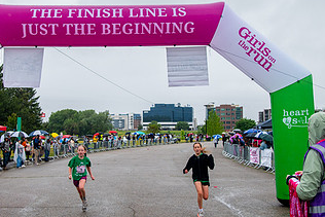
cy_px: 104
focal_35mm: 44
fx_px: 397
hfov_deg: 44.3
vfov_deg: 30.5
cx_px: 134
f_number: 4
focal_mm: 24
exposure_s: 1/2500
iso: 1600
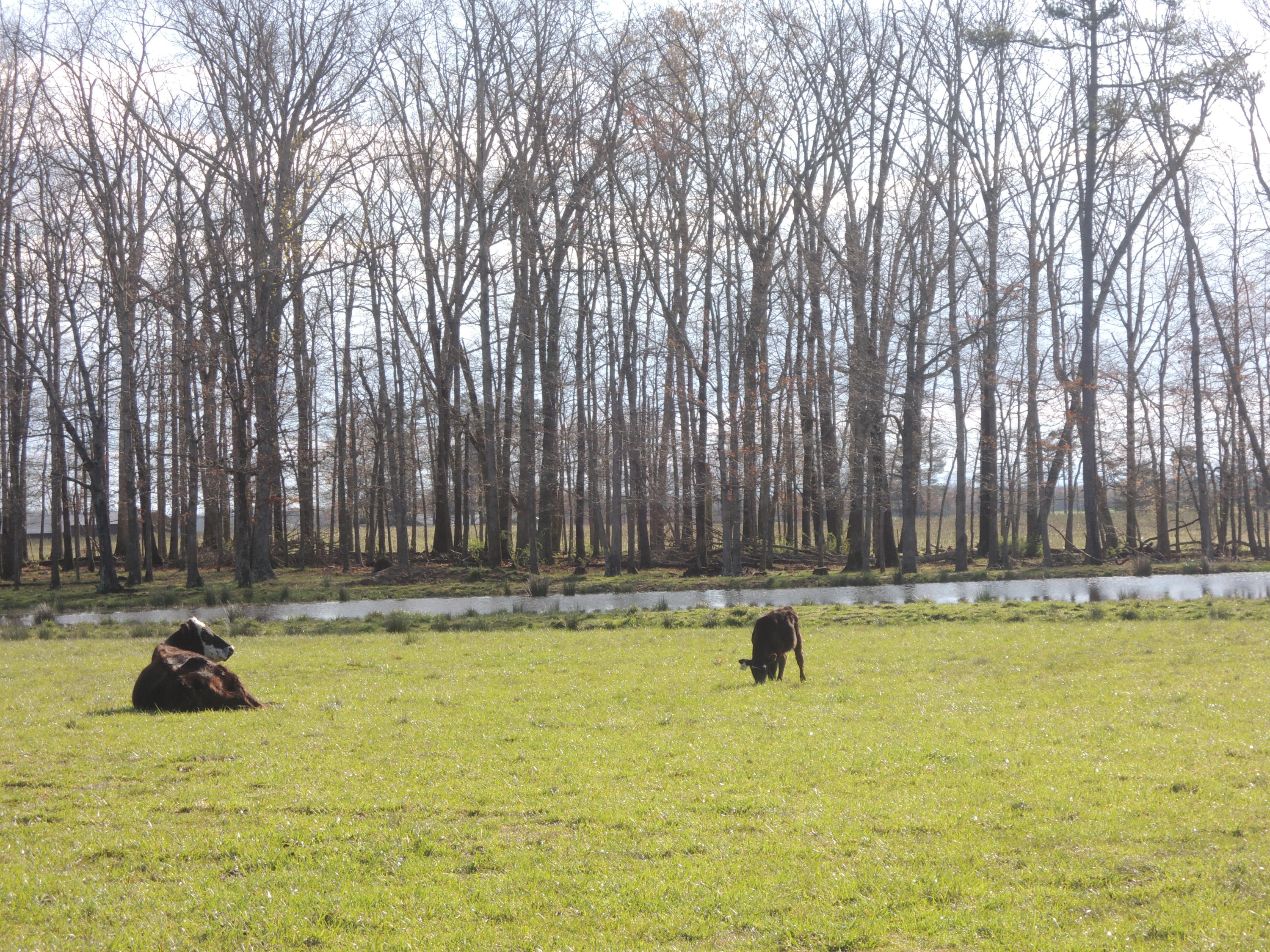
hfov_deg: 19.6
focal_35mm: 100
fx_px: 3669
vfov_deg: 14.8
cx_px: 635
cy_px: 476
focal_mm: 17.9
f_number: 5.5
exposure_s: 1/250
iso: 100
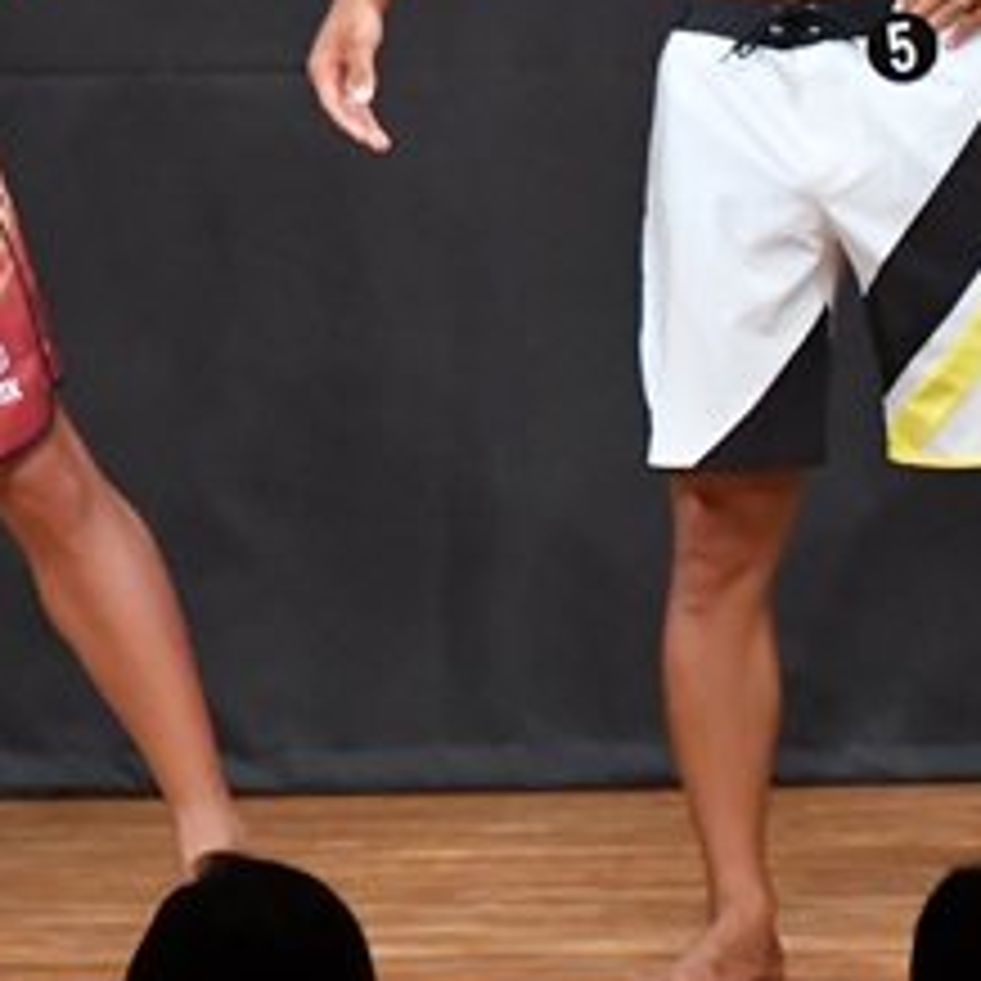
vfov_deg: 2.4
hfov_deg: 2.4
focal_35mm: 725
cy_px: 94
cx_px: 1442
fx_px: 23245
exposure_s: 1/400
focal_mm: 160
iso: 8000
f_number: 5.6
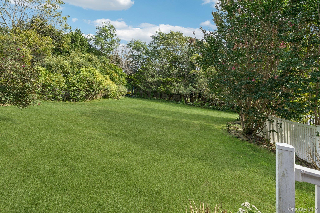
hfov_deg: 96.7
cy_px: 106
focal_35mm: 16
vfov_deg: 73.8
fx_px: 142
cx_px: 160
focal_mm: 16
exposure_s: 1/160
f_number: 14
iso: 400
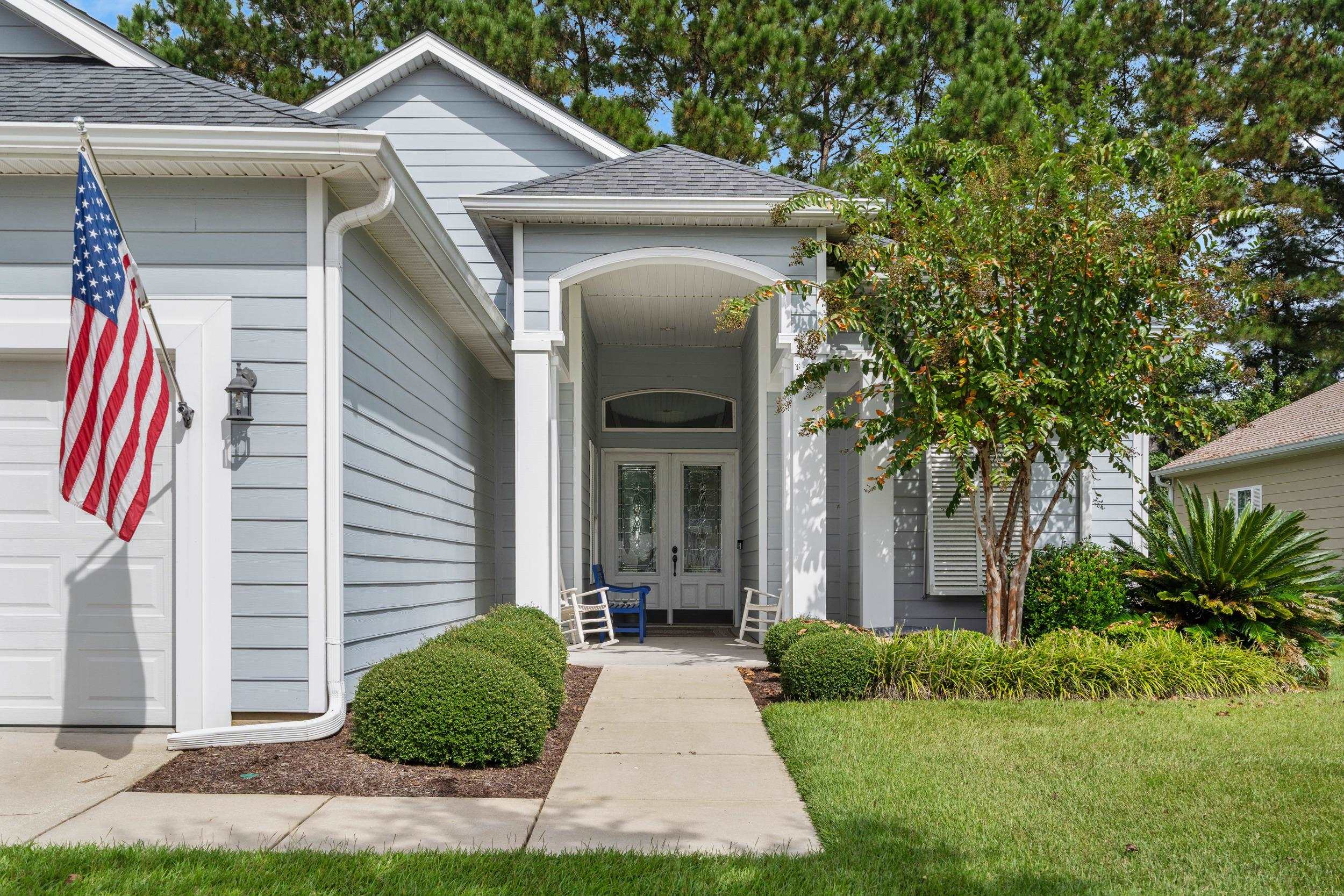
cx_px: 672
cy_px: 448
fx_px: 1307
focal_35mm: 35
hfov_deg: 54.4
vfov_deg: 37.9
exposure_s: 1/1000
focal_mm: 35
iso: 250
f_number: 8
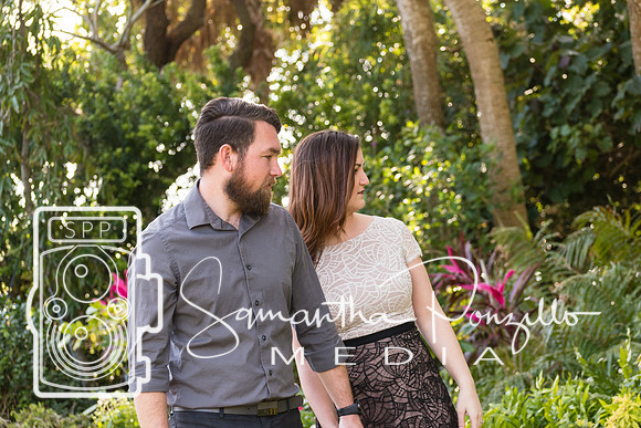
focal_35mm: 118
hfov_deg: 17.3
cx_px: 318
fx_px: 2110
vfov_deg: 11.6
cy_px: 214
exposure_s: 1/320
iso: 400
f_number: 4.8
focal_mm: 78
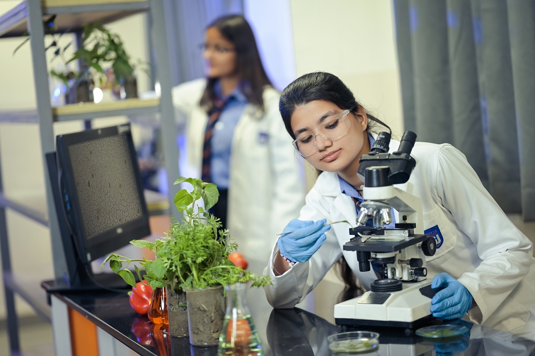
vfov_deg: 16.1
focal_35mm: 85
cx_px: 268
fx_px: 1263
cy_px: 178
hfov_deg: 23.9
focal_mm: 85
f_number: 1.8
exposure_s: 1/50
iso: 125
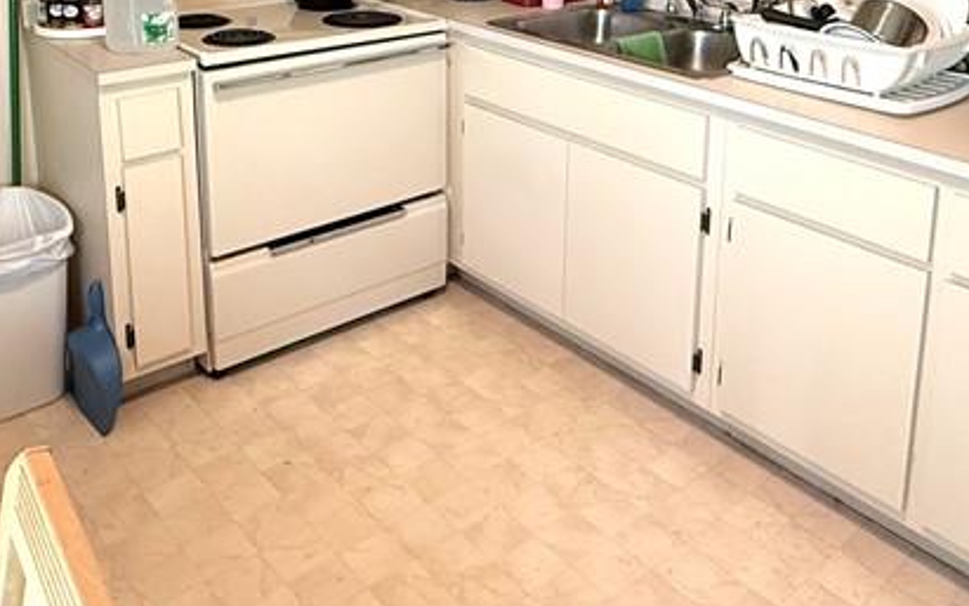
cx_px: 559
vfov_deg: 31.7
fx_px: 977
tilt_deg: -10.1
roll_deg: -1.3
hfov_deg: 52.5
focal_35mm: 37
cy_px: -7
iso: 250
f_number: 2.2
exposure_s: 1/60
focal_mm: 2.22
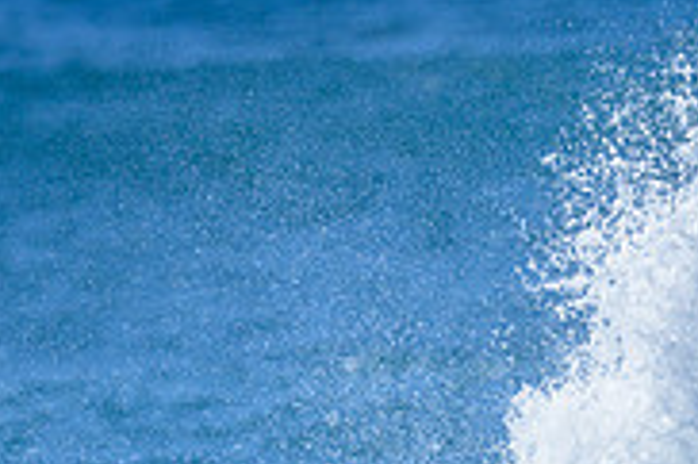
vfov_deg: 0.5
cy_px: 758
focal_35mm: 2681
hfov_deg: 0.8
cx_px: 895
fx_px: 51934
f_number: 6.3
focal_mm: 800
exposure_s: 1/2000
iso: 280
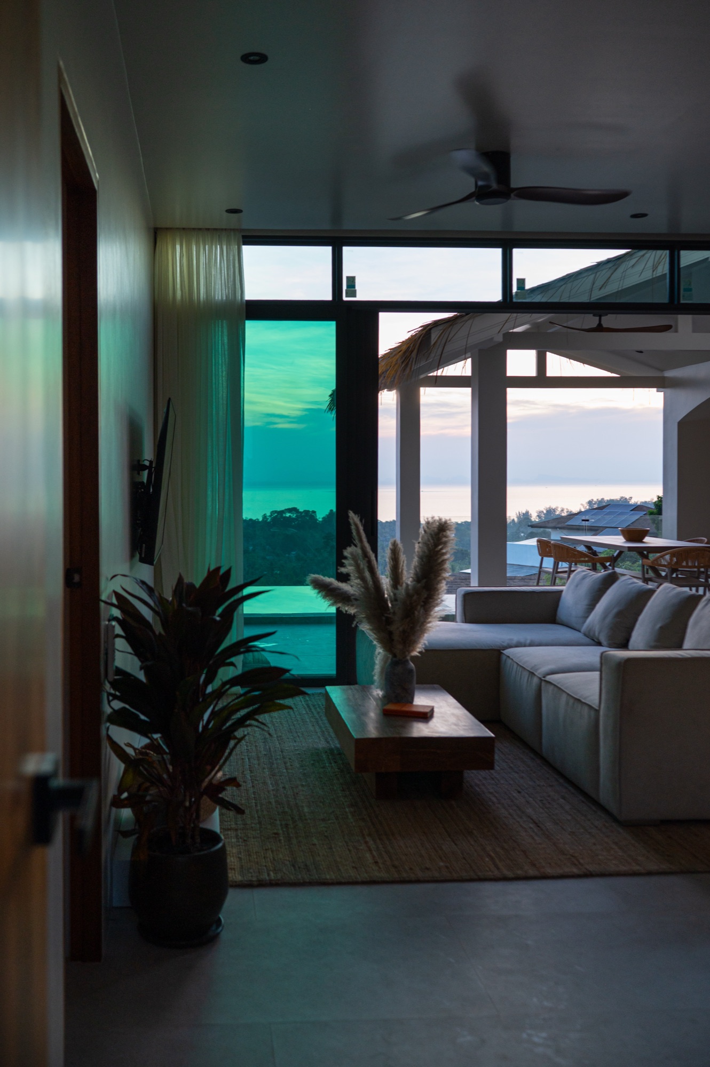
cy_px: 534
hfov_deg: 37.8
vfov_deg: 54.5
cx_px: 355
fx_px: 1037
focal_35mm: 35
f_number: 3.5
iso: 400
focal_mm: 35
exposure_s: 1/125
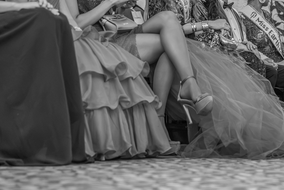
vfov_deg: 10.1
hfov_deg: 15.0
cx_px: 237
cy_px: 72
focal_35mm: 136
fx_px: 1073
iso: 3200
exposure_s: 1/200
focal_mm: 70
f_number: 3.2
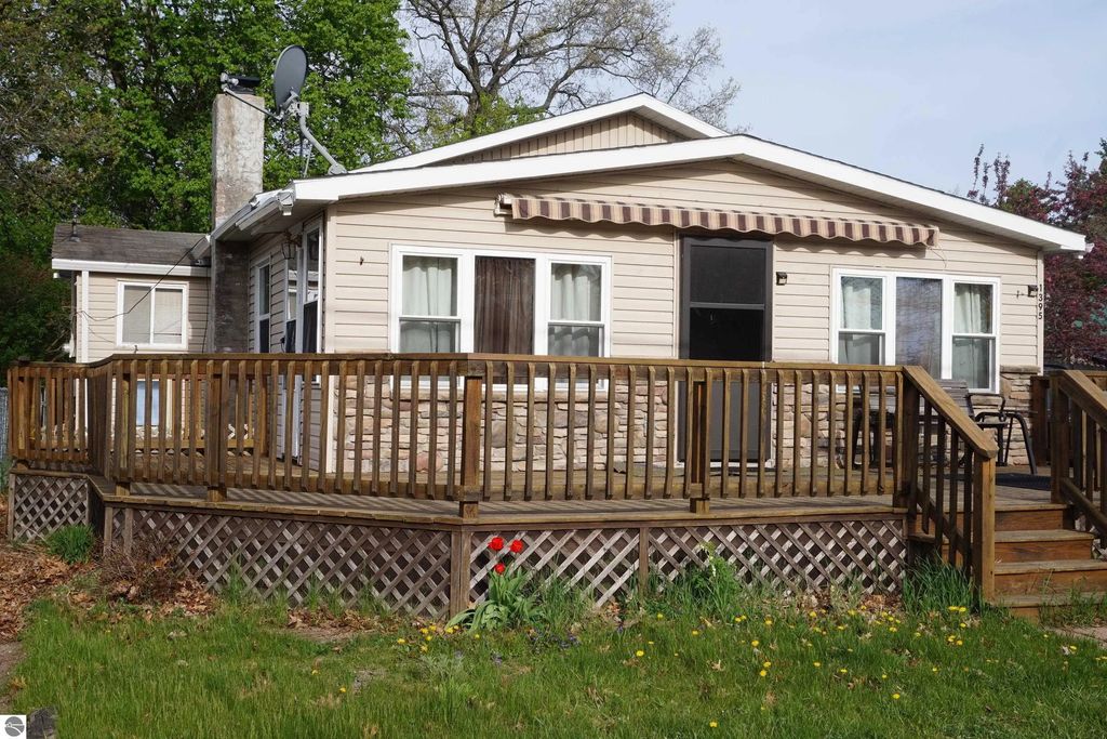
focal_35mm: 40
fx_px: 1245
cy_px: 370
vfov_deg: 33.0
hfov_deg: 47.9
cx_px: 554
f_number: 13
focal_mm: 27
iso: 100
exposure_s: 1/80
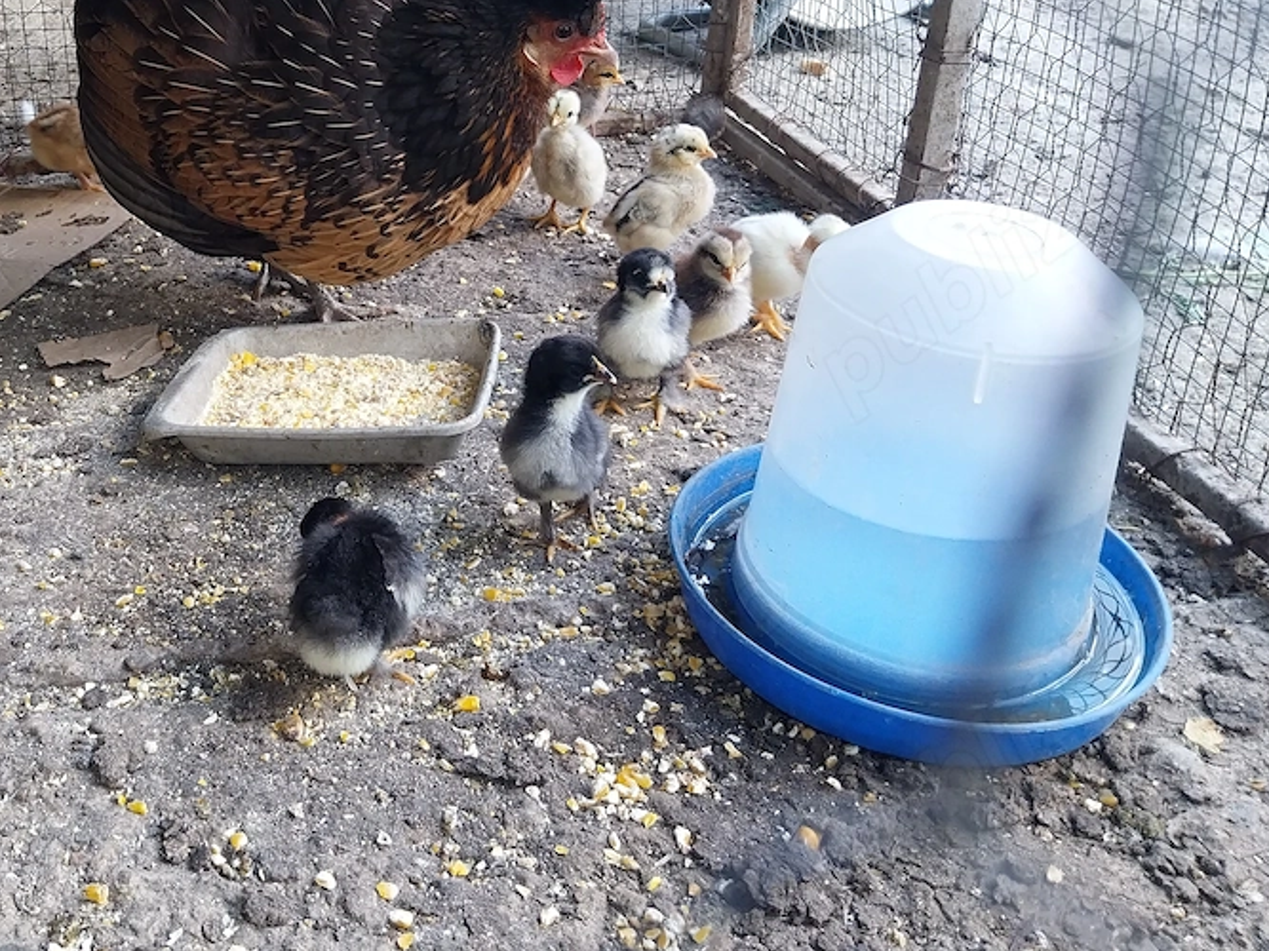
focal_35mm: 39
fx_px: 1429
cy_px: 280
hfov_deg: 46.6
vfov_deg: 36.2
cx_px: 358
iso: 125
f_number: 1.8
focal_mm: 4
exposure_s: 1/60
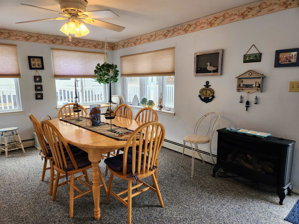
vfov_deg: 58.9
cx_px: 150
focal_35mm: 23
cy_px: 112
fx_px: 199
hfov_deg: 73.9
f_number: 1.8
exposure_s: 1/180
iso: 160
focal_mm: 5.4
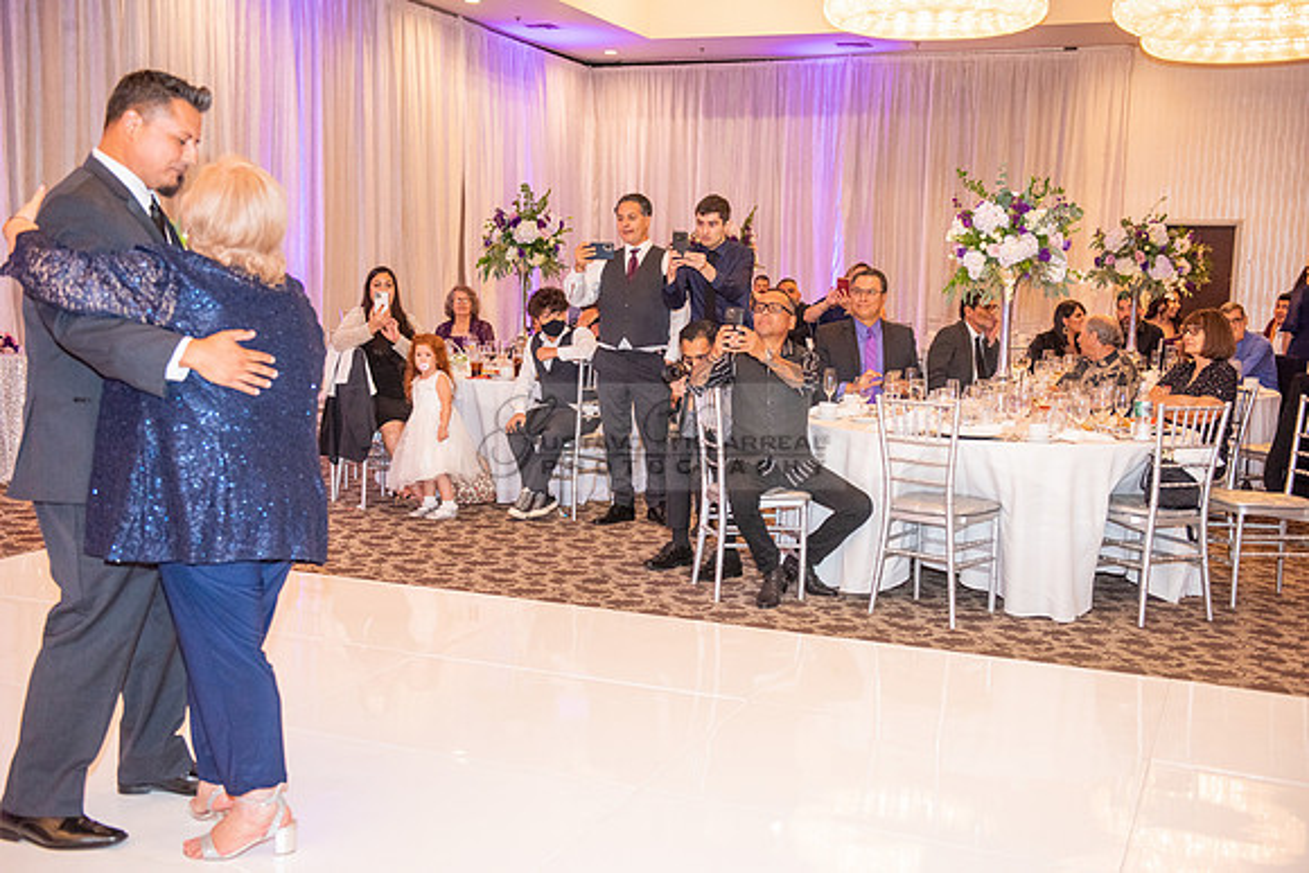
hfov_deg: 48.4
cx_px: 654
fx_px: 1455
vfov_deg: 33.4
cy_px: 436
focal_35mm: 40
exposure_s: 1/160
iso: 1600
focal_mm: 40
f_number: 3.5
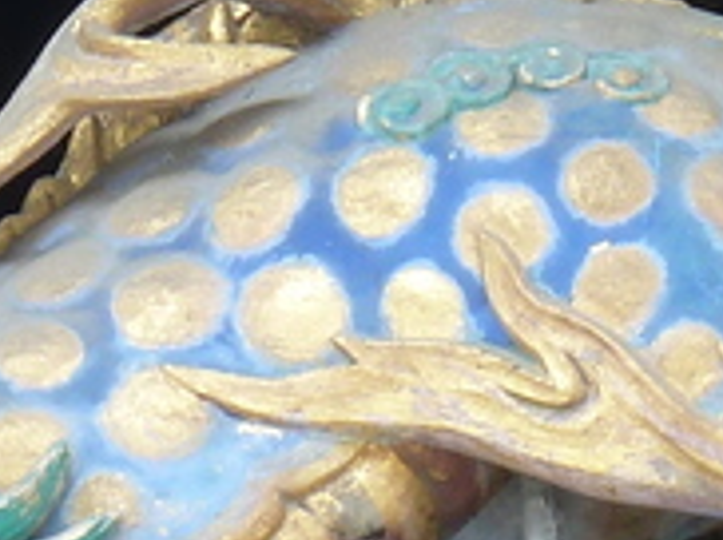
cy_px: 87
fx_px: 16374
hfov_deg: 2.5
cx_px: -64
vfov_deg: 1.9
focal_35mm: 785
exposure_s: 1/50
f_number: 4.4
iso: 100
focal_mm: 19.5
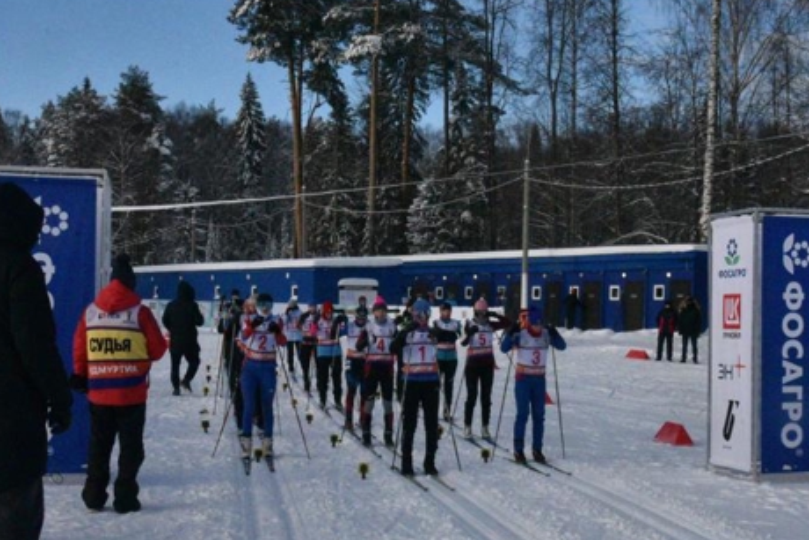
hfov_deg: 43.5
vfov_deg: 30.5
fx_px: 989
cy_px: 304
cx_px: 570
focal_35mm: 44
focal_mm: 27
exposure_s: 1/4000
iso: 12800
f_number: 22
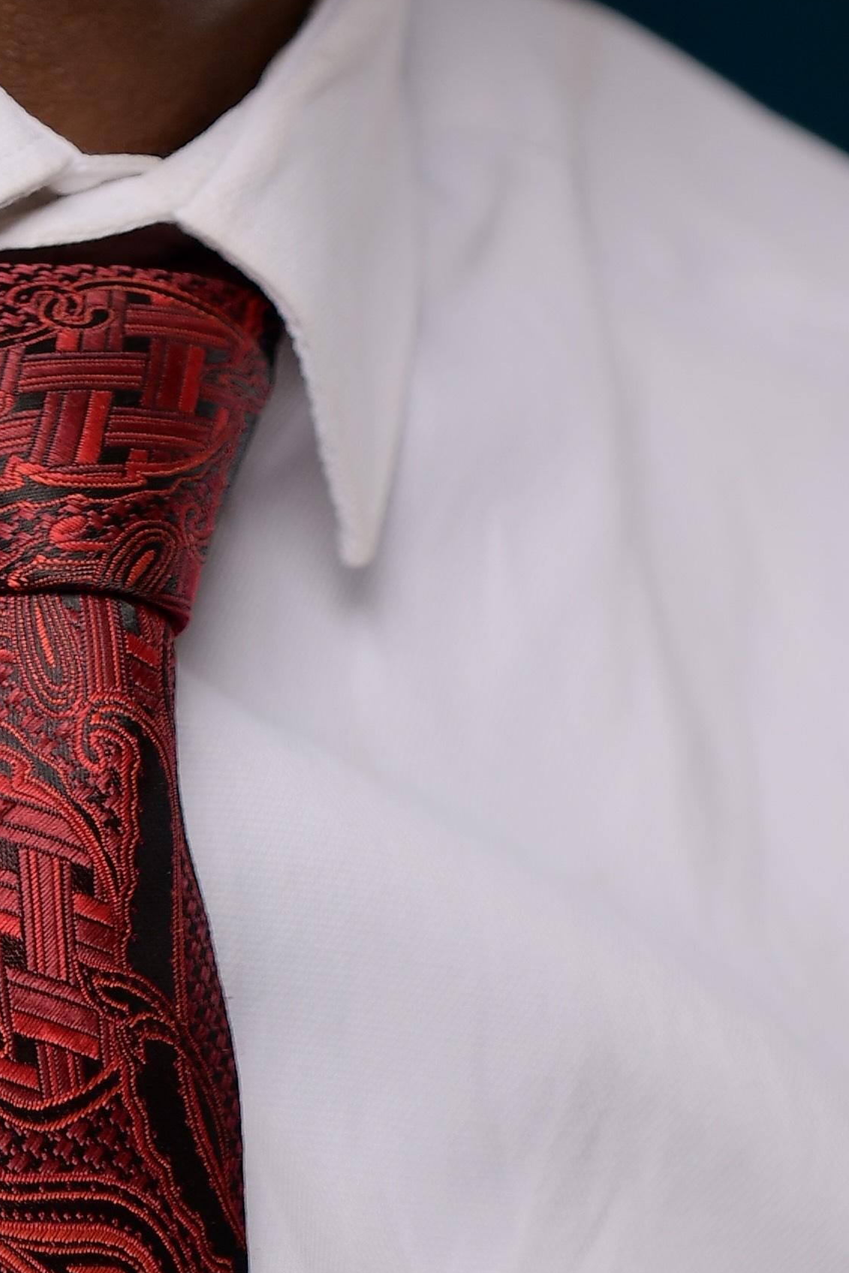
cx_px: -34
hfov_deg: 1.9
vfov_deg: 2.8
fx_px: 25816
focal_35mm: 730
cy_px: -886
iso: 100
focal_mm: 150
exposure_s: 1/200
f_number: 2.8
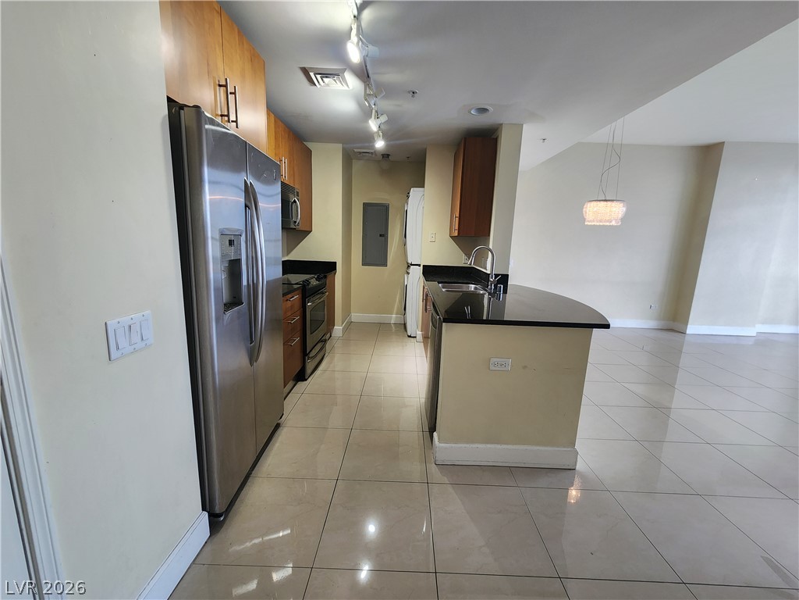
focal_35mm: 13
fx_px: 300
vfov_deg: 89.9
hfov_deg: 106.2
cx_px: 400
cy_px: 300
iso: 200
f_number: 2.2
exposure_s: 1/60
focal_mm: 2.2
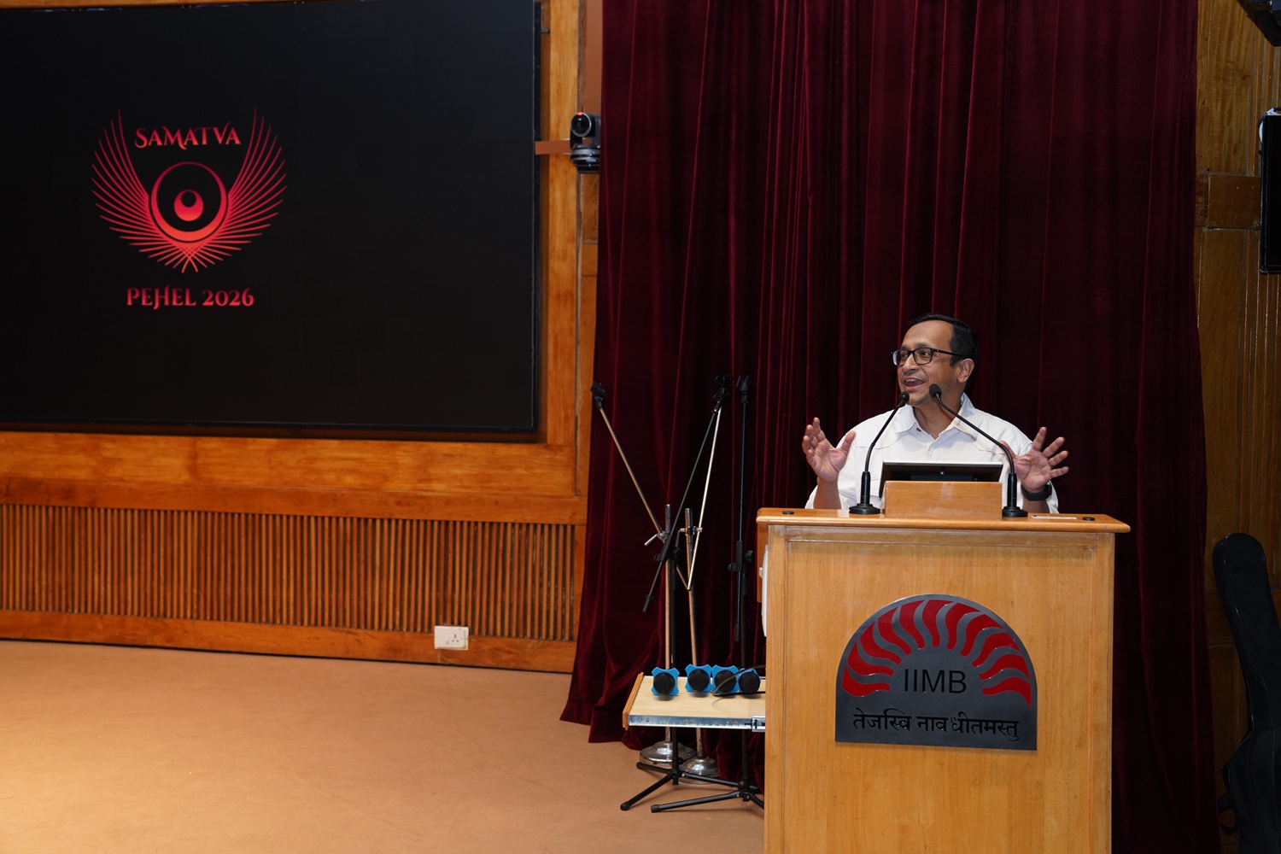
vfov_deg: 30.5
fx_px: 1566
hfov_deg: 44.5
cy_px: 427
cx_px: 640
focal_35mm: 44
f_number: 4
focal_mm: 44
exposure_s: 1/125
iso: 800
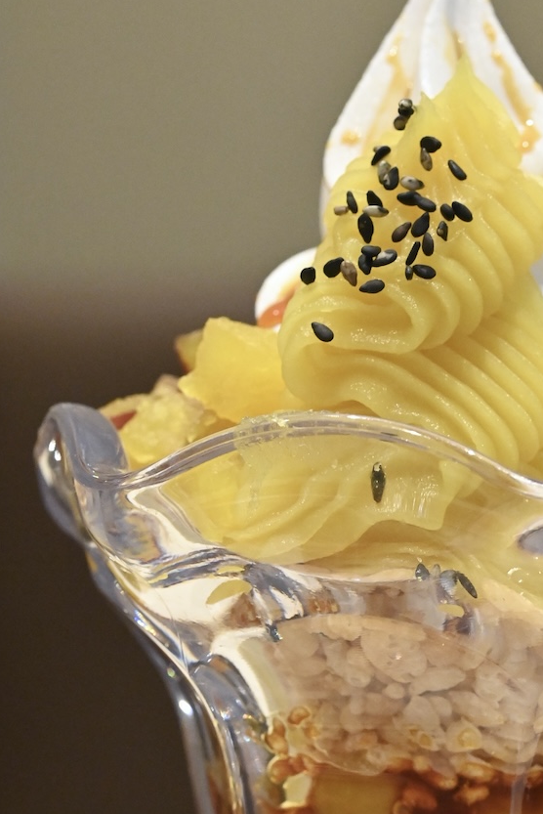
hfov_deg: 12.6
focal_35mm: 108
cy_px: 602
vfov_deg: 18.8
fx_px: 2441
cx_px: 448
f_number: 9
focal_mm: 60
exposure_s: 1/160
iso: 8000
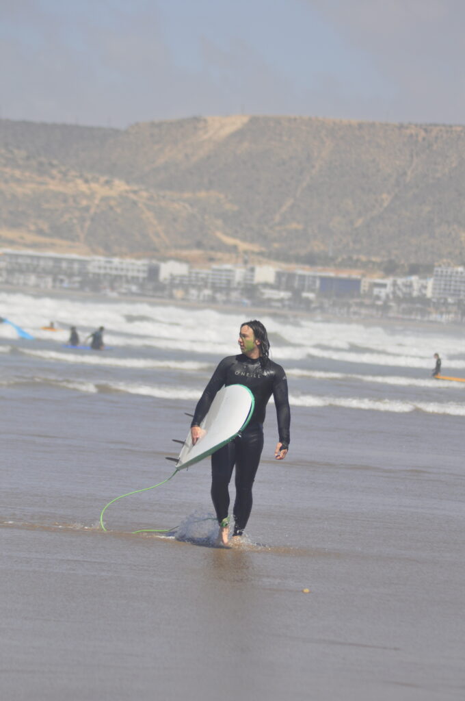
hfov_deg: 5.9
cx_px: 232
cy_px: 350
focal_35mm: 232
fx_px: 4517
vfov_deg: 8.9
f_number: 5
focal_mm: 155
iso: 200
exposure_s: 1/1600
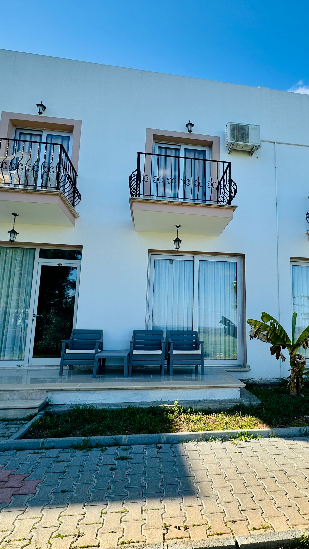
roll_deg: -0.8
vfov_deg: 83.8
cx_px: 198
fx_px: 306
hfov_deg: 52.8
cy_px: 275
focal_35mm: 21
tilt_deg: +9.3
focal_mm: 2.22
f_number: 2.2
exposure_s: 1/694
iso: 40
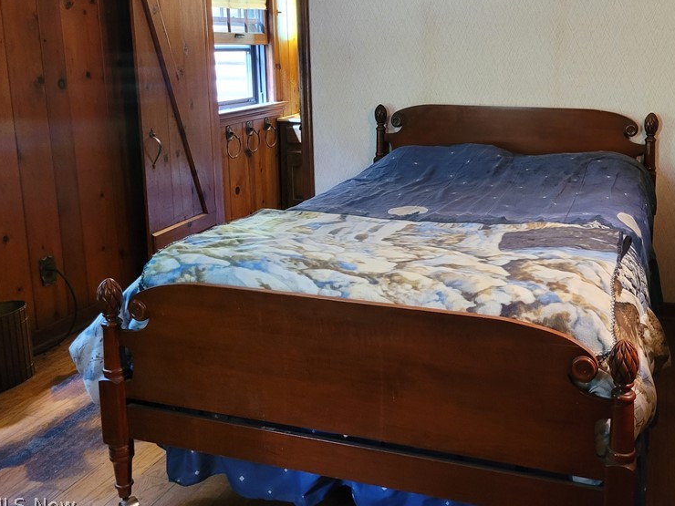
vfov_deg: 39.2
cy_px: 170
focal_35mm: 36
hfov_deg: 50.5
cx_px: 448
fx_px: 702
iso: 500
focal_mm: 5.4
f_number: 1.8
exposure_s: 1/30
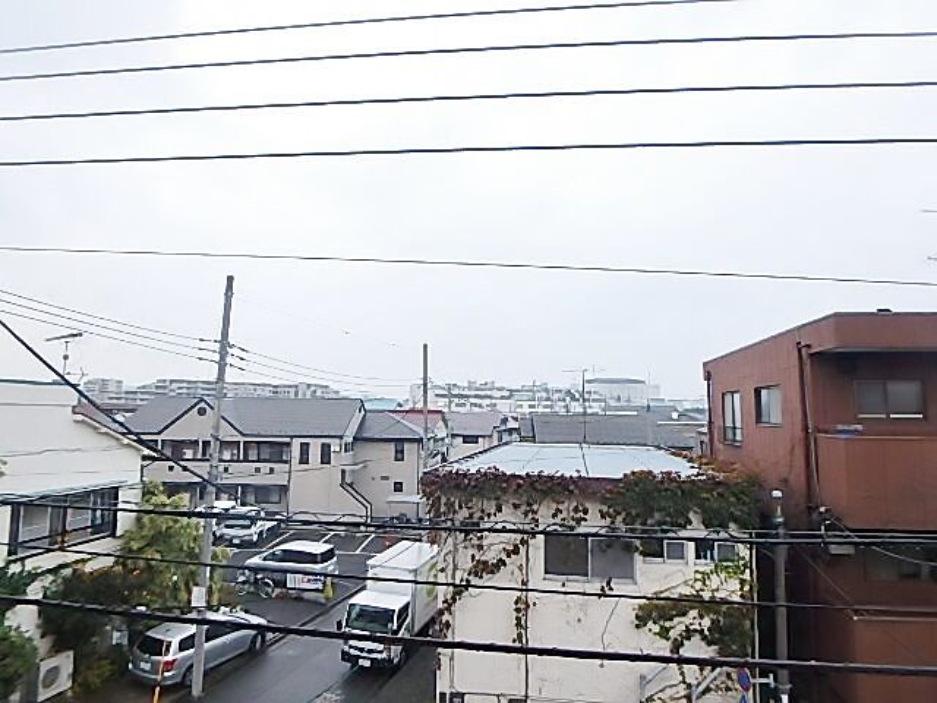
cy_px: 352
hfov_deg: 79.0
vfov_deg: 63.4
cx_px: 468
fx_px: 568
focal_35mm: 21
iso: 125
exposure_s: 1/60
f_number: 3.5
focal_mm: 3.7
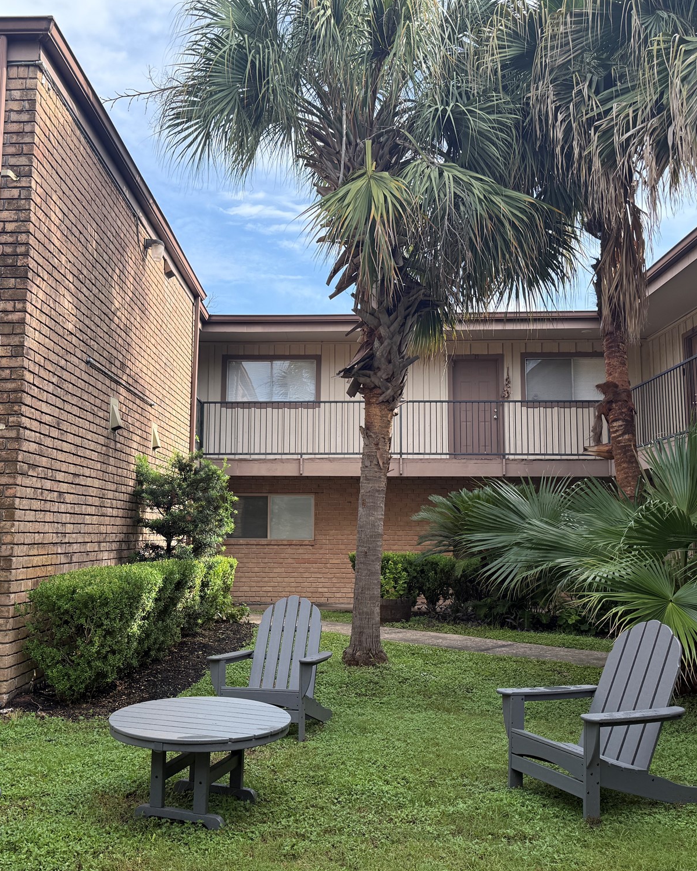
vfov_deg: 55.7
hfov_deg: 45.6
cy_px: 433
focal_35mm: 32
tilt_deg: +7.2
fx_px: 825
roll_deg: -1.0
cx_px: 295
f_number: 1.78
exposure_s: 1/1385
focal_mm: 6.76
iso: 100
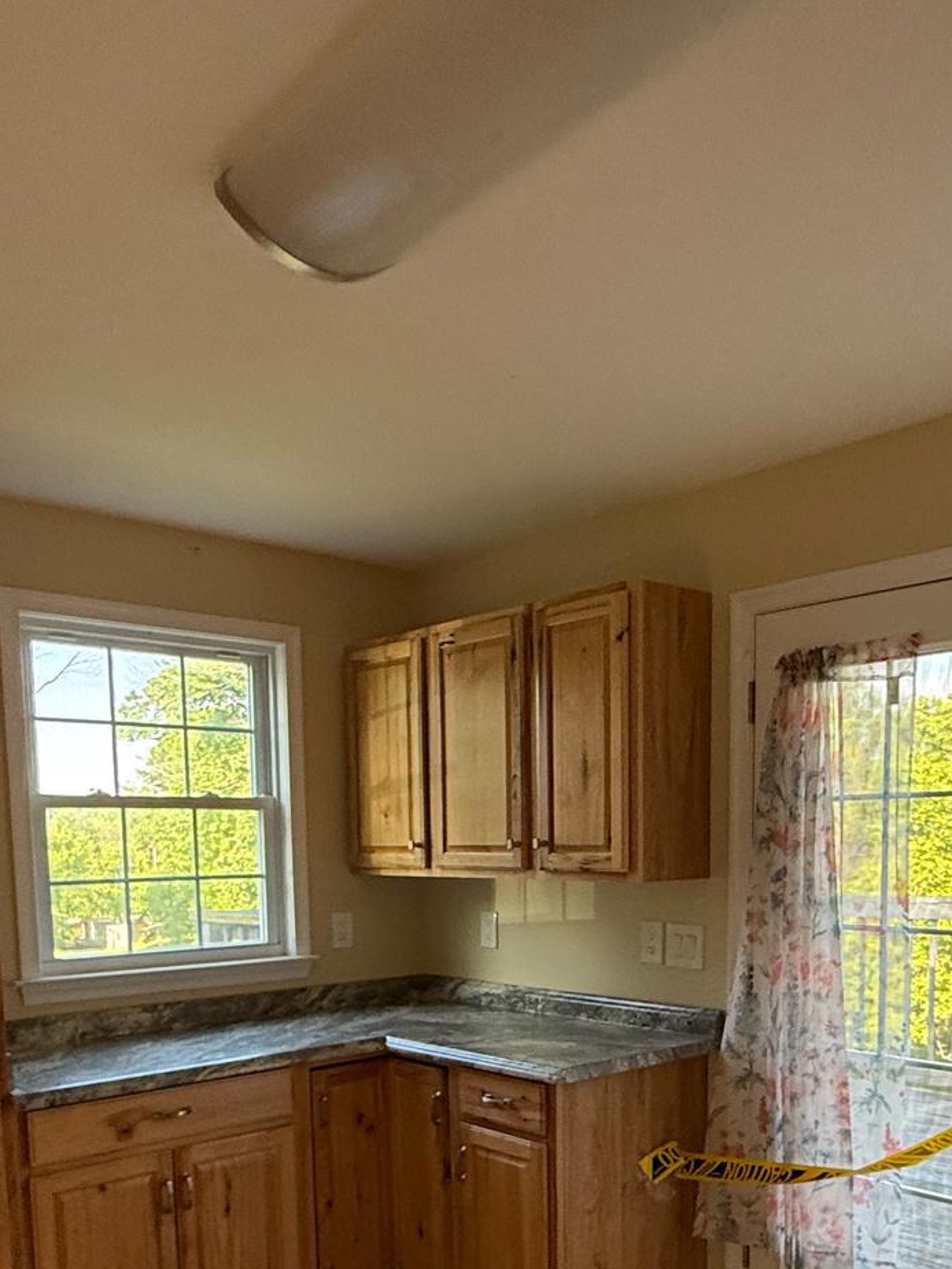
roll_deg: +1.3
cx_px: 503
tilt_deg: -3.5
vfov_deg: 55.2
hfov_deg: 45.4
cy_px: 973
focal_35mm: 31
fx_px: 1136
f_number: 2.2
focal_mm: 2.22
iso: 160
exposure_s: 1/99
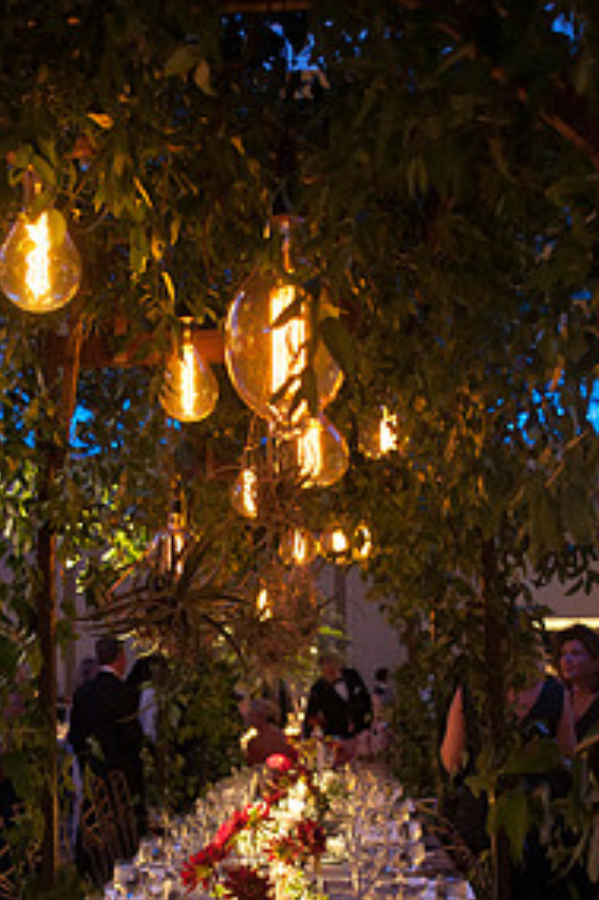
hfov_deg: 23.7
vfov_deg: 34.2
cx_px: 249
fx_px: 1424
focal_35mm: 57
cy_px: 700
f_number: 2.8
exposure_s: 1/30
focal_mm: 24
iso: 1000
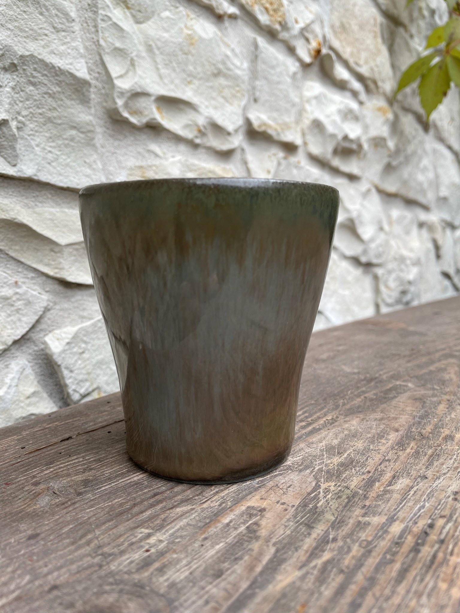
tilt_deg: -2.8
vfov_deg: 67.3
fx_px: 461
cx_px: 230
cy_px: 306
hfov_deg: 53.1
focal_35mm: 26
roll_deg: +3.7
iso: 32
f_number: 1.6
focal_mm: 4.2
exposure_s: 1/201
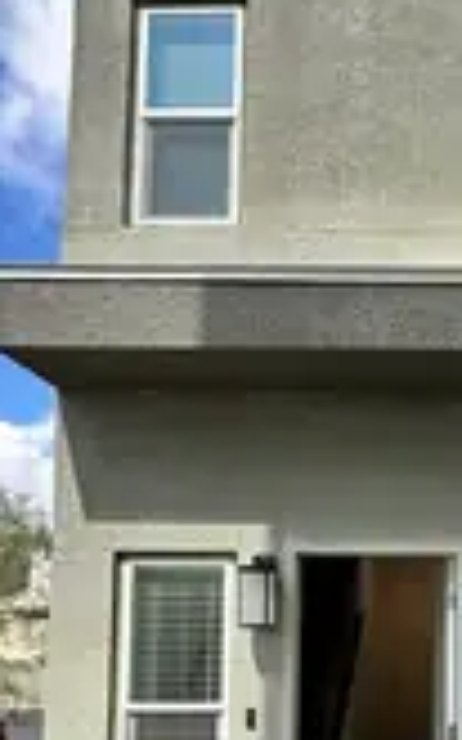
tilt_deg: +6.6
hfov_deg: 32.7
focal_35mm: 36
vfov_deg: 51.0
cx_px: 453
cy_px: 583
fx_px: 726
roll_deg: -0.4
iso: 40
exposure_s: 1/379
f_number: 2.2
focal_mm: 2.22
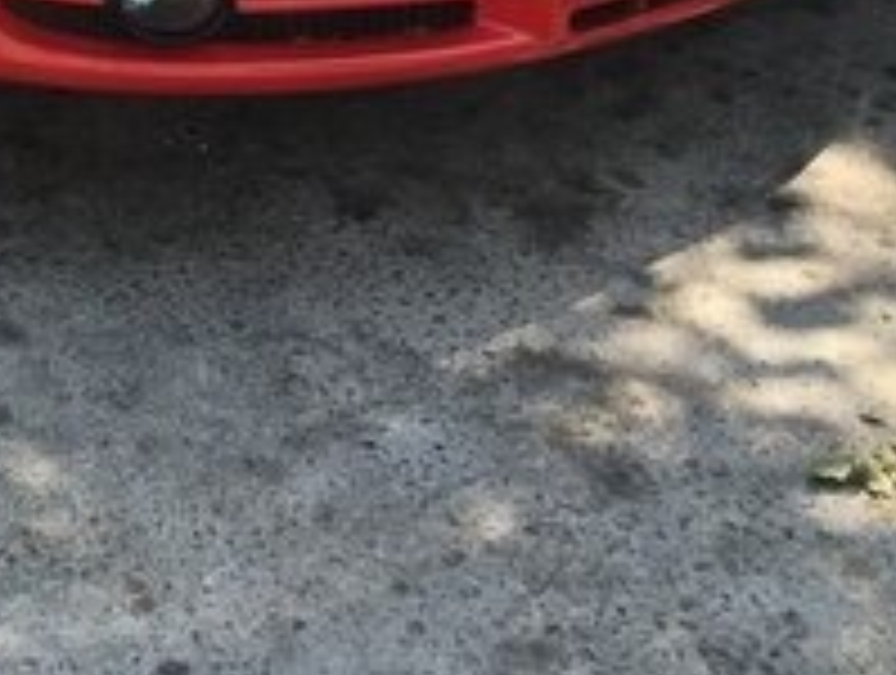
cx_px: -162
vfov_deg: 14.1
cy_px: -434
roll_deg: +1.2
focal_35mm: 96
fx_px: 2489
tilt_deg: -15.4
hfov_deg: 19.3
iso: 25
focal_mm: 4.15
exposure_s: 1/356
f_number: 2.2
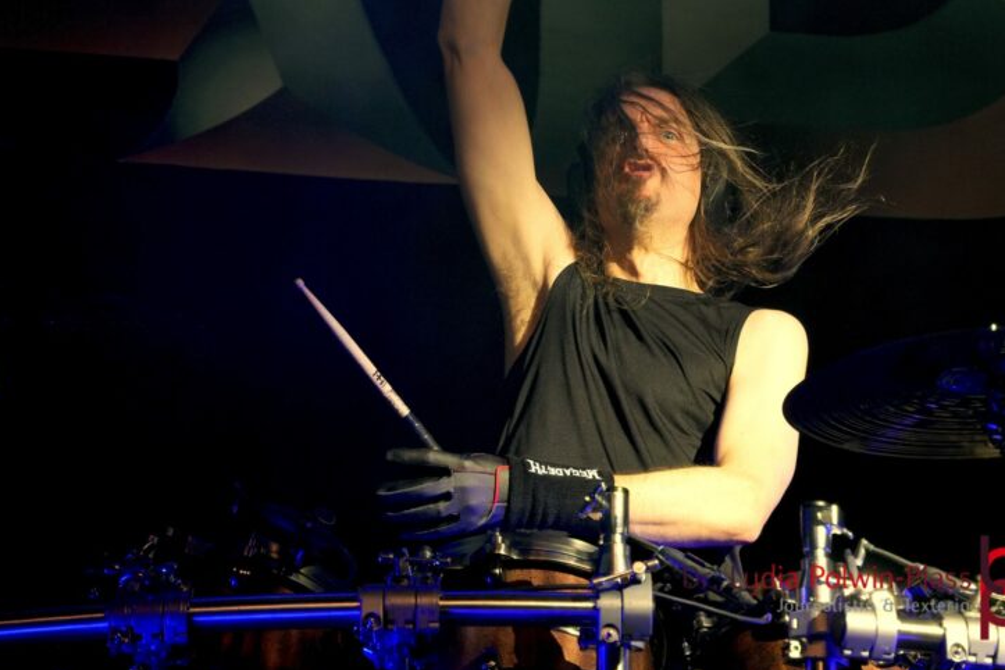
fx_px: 6268
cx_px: 527
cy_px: 354
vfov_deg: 6.1
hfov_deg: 9.2
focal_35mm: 225
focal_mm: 141
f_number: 5.6
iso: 1250
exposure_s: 1/250
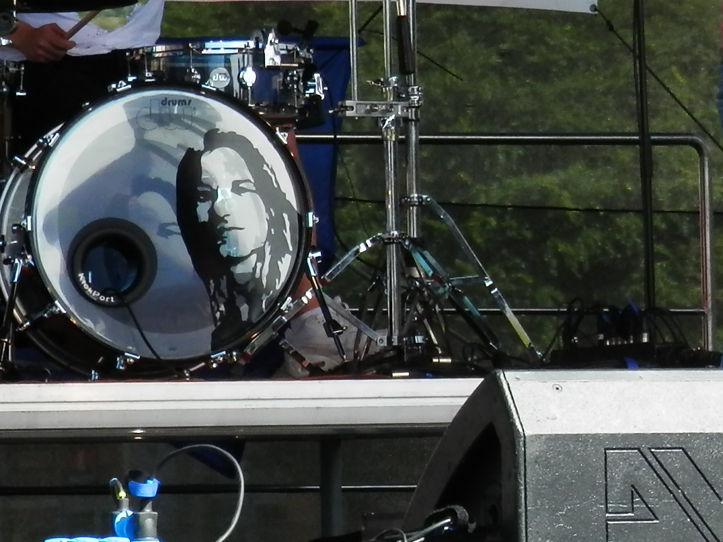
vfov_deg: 3.5
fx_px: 8876
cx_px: 923
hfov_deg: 4.6
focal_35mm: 425
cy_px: 294
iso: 80
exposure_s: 1/160
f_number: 5.4
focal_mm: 25.1
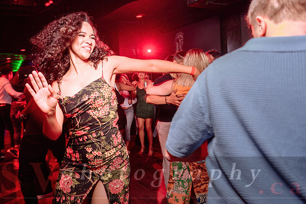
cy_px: 81
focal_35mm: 29
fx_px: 246
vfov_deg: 44.8
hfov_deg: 63.1
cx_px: 121
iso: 800
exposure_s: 1/30
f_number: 3.2
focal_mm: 24
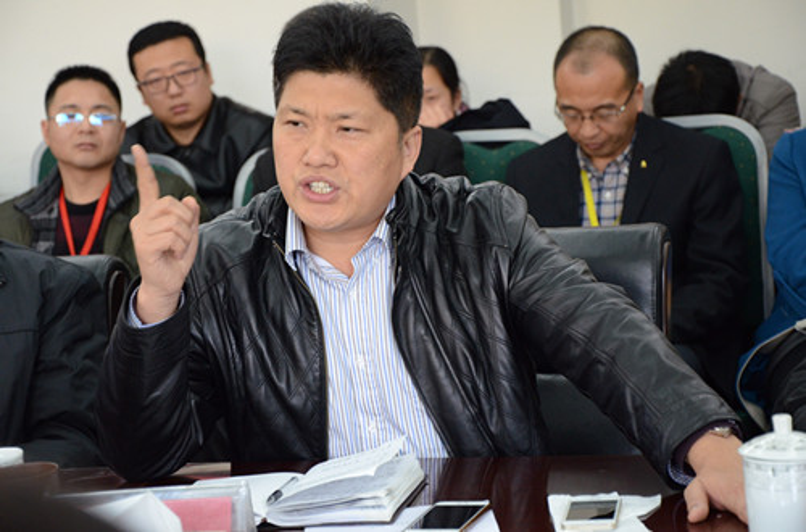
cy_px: 266
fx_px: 2210
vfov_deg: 13.7
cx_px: 403
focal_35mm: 99
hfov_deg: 20.7
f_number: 6.3
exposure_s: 1/50
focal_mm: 66
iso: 2000
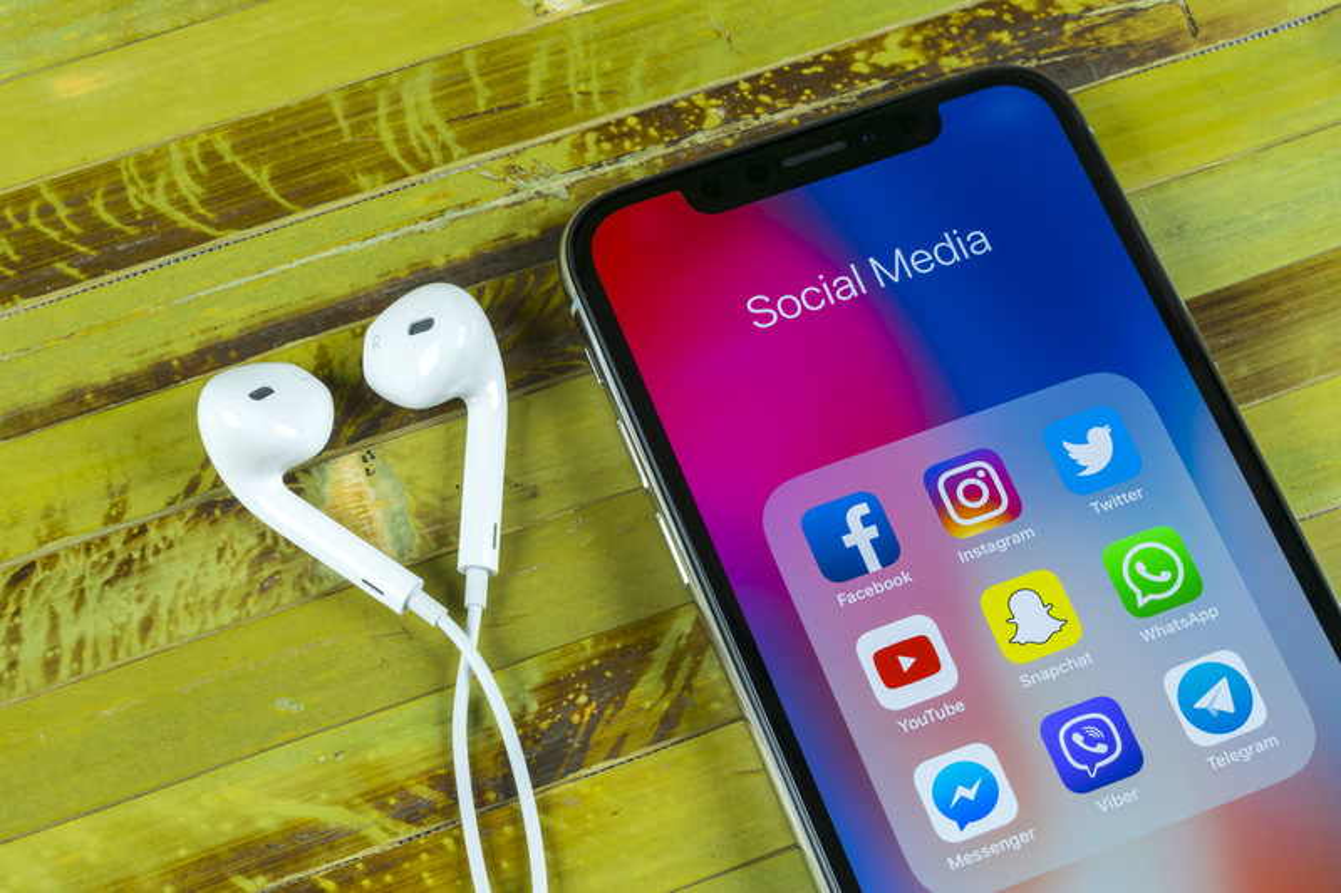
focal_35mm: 72
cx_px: 670
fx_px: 2681
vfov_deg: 18.9
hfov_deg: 28.1
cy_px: 446
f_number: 18
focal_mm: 48
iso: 100
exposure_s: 1/5
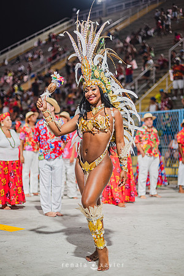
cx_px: 92
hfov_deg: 27.0
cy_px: 138
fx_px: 383
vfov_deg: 39.6
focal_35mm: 50
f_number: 1.8
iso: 320
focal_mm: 50
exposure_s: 1/320
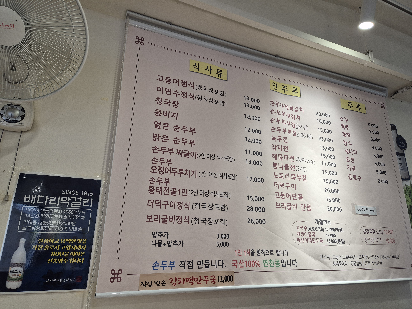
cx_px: 206
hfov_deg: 73.9
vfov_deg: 58.9
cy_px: 154
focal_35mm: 23
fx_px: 274
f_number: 1.8
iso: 50
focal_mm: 5.4
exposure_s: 1/120
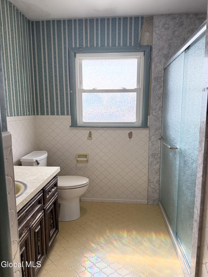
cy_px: 138
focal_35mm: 24
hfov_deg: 56.8
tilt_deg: -3.9
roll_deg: +0.0
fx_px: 192
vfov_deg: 71.6
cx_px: 104
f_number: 1.78
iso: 200
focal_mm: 6.76
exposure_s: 1/236
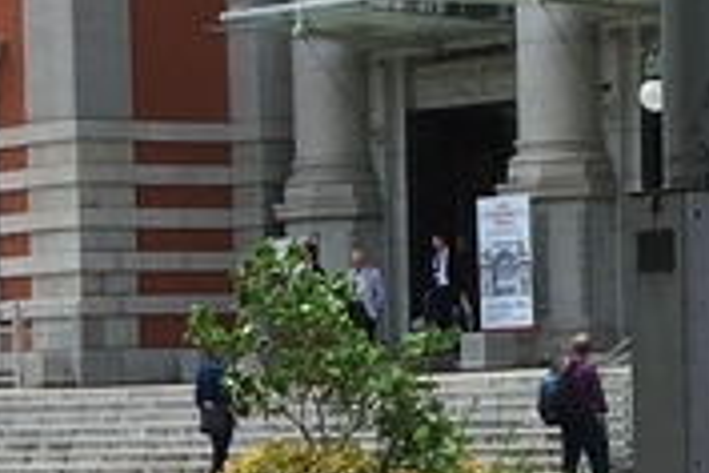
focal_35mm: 205
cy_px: 597
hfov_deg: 9.9
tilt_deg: -1.8
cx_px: -192
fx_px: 4037
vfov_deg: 6.6
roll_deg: +0.2
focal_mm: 4.15
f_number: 2.2
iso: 25
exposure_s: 1/1012
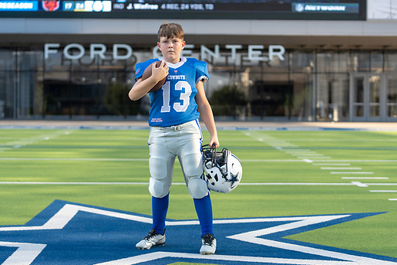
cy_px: 126
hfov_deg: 25.1
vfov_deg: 16.8
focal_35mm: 81
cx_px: 183
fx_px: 893
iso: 100
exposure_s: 1/500
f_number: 2.8
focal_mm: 70
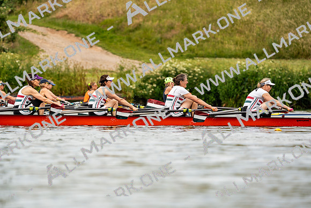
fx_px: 3491
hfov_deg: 5.1
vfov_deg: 3.4
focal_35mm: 404
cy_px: 104
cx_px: 156
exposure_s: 1/2000
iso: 250
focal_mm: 404
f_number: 6.3
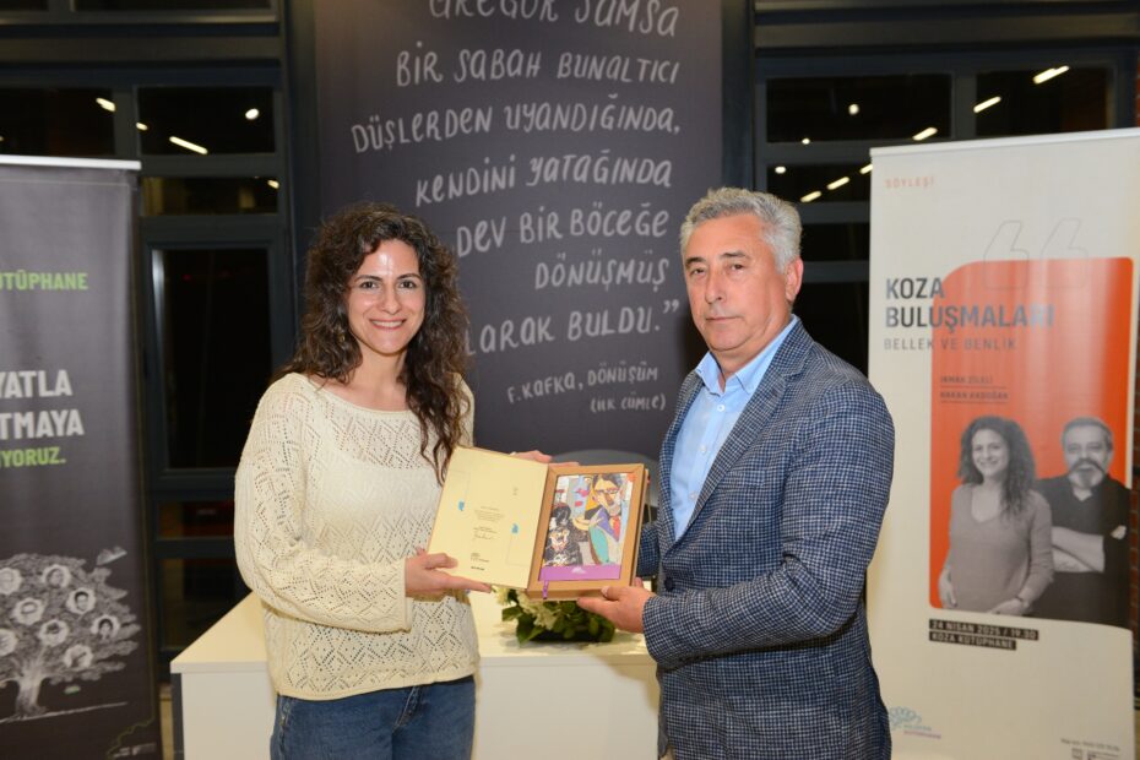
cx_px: 570
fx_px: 1108
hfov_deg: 54.4
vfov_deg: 37.9
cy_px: 380
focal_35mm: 35
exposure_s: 1/200
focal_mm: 35
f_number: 4
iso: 1600
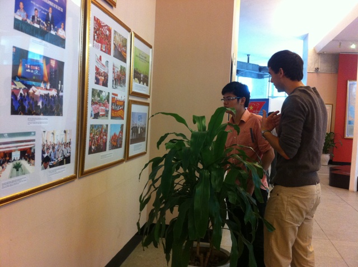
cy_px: 134
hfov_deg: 52.7
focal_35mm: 35
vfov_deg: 40.6
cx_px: 179
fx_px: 361
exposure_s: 1/15
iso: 200
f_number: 2.8
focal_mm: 3.85
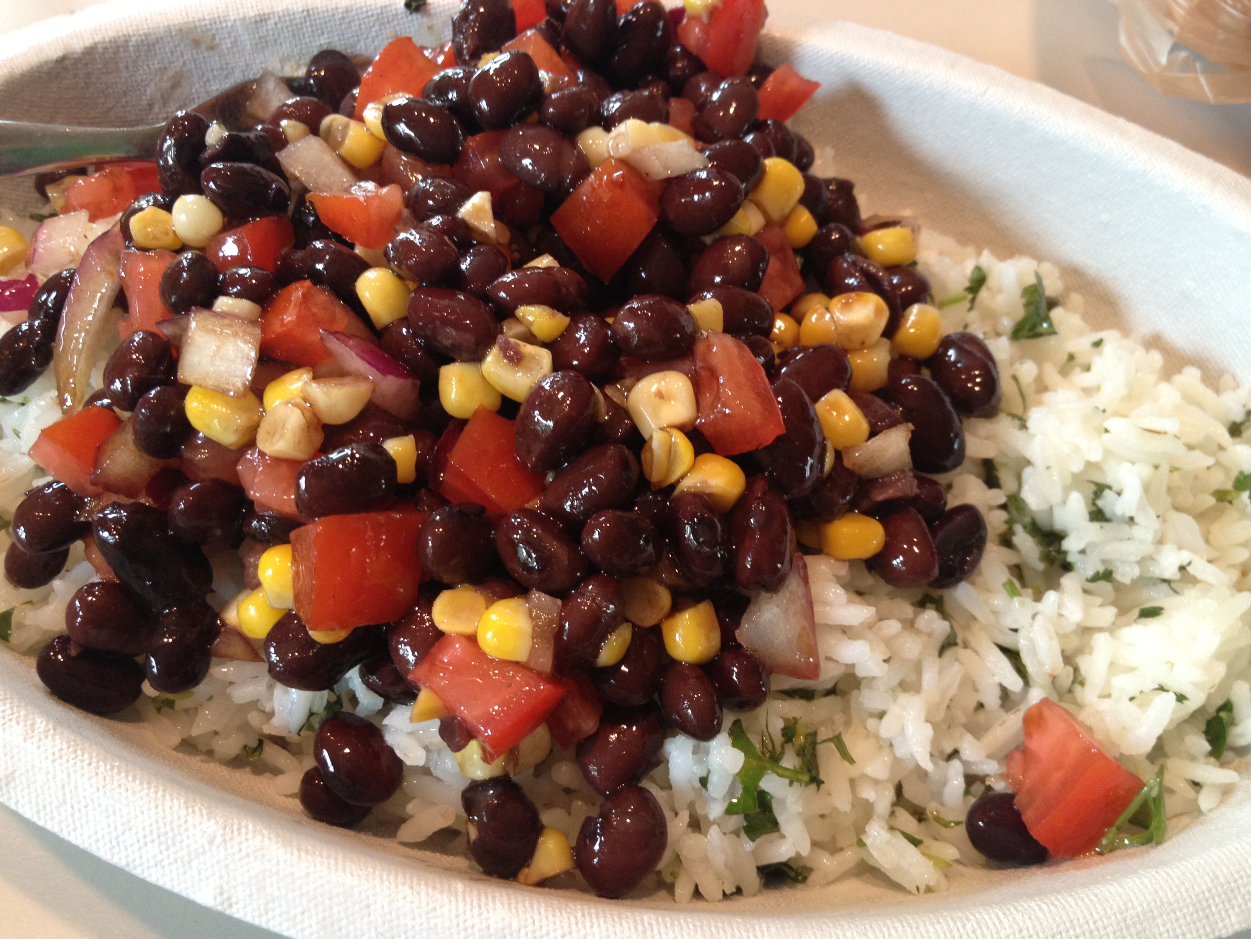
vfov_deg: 40.7
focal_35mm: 35
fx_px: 1265
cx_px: 626
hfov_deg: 52.6
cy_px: 470
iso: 125
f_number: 2.4
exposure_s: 1/20
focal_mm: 4.28
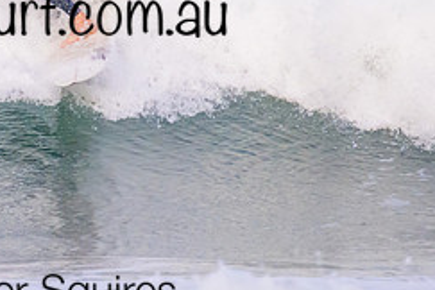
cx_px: 38
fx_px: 24141
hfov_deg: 1.0
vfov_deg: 0.7
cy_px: -6
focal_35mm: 1998
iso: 4000
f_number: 11
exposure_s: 1/2000
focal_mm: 800
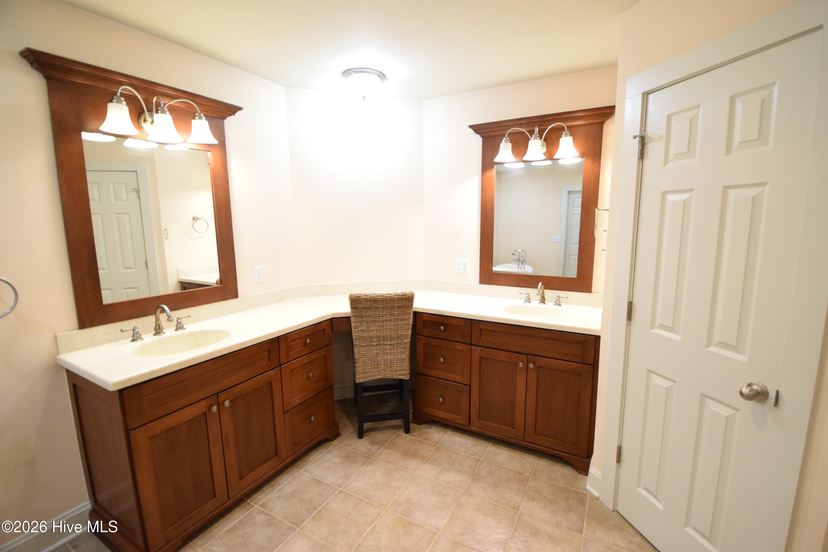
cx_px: 414
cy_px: 276
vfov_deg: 77.3
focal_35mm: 15
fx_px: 345
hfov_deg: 100.4
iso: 2200
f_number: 3.5
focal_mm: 10
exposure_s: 1/160
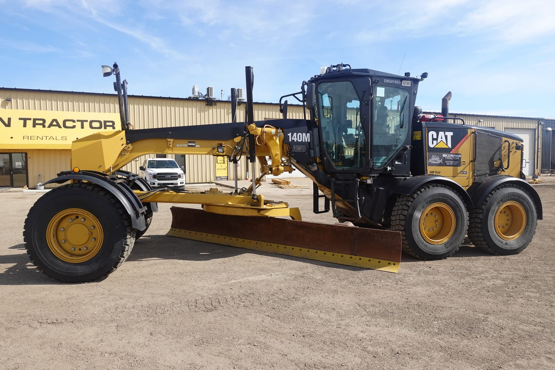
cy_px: 185
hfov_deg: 73.8
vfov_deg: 53.1
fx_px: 370
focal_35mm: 24
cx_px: 278
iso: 125
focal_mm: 9.4
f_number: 5.6
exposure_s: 1/400
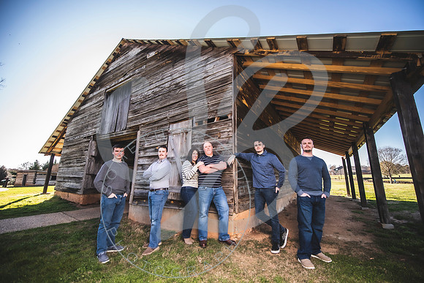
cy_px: 142
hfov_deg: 104.2
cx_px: 212
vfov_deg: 81.2
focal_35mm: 14
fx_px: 165
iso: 200
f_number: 2.8
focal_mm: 14
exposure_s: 1/800
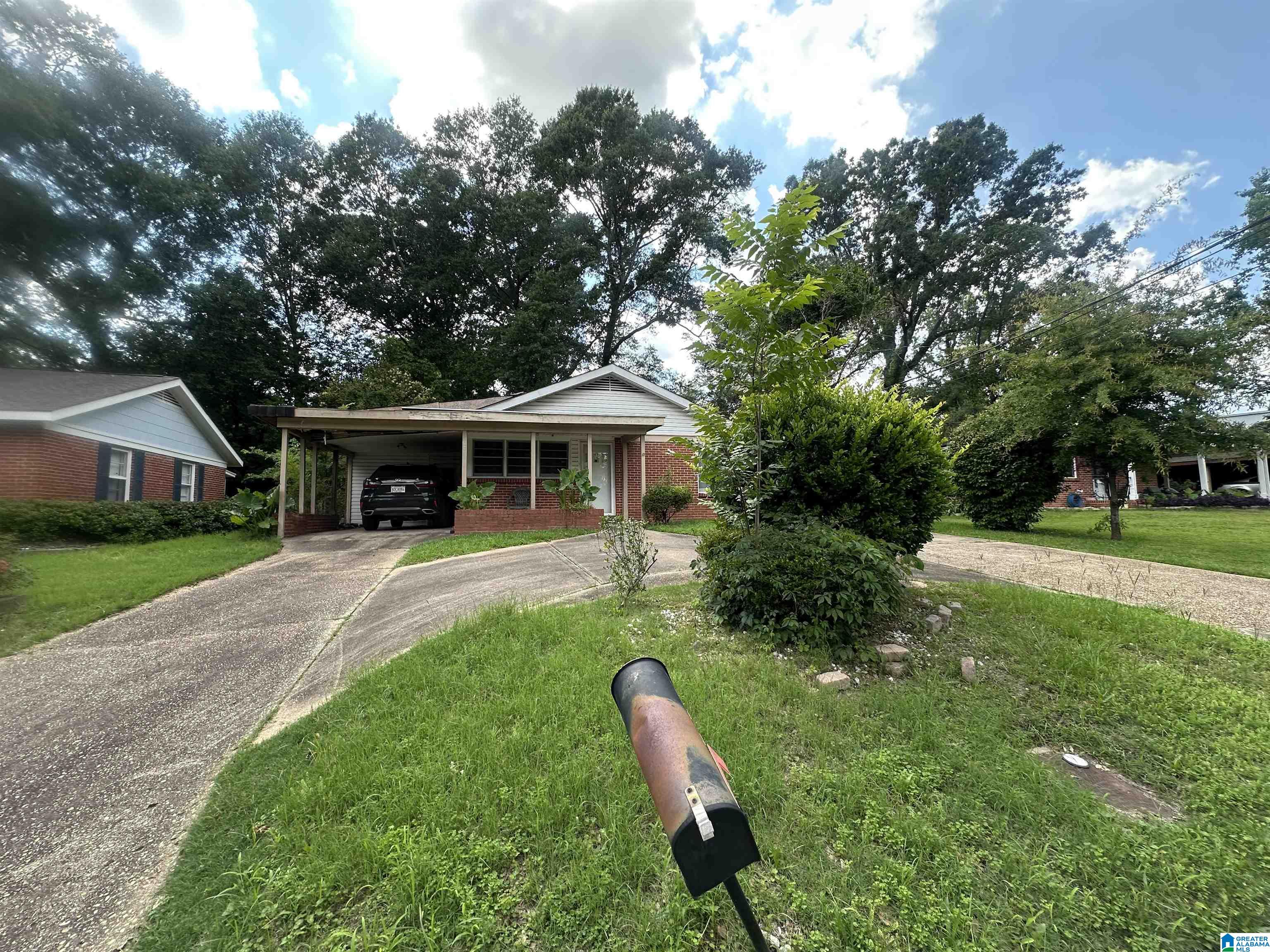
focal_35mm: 14
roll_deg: +0.9
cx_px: 635
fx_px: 514
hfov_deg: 102.1
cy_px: 476
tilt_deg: +4.4
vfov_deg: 85.7
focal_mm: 2.22
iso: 40
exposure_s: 1/409
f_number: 2.2
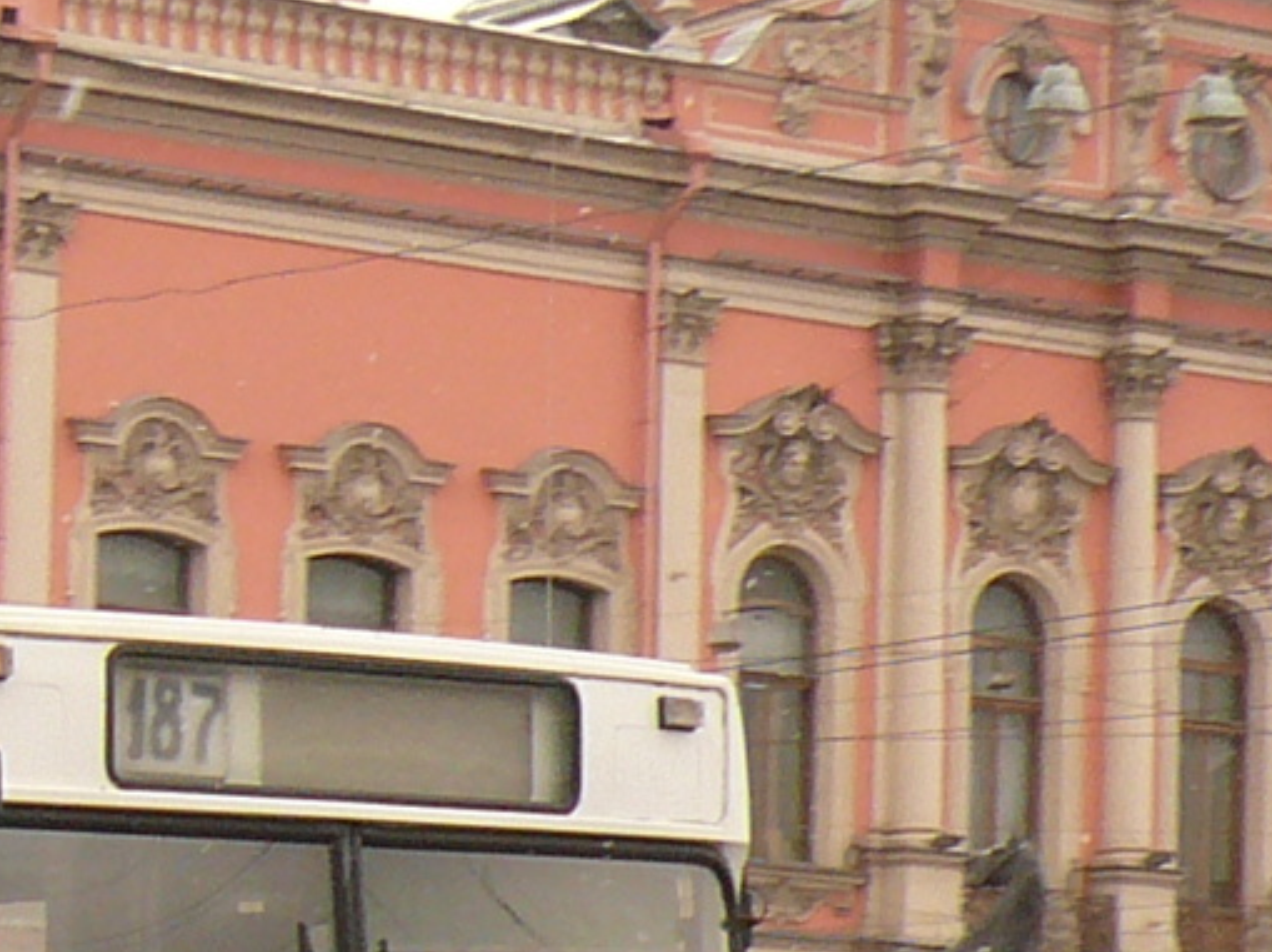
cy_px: 1179
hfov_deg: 12.5
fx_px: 5545
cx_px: -570
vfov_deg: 9.7
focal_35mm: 151
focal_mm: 5.2
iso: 100
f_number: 2.9
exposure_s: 1/400
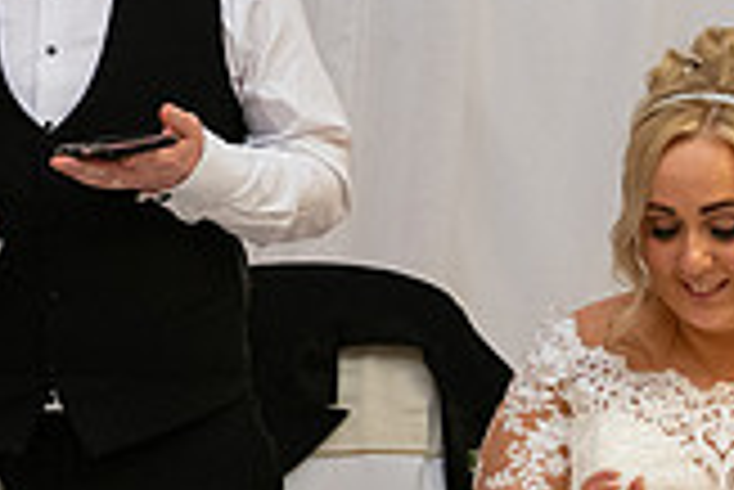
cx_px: 432
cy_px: 155
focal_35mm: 135
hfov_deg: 15.2
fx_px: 2755
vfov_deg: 10.2
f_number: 3.5
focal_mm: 38
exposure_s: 1/160
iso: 1250
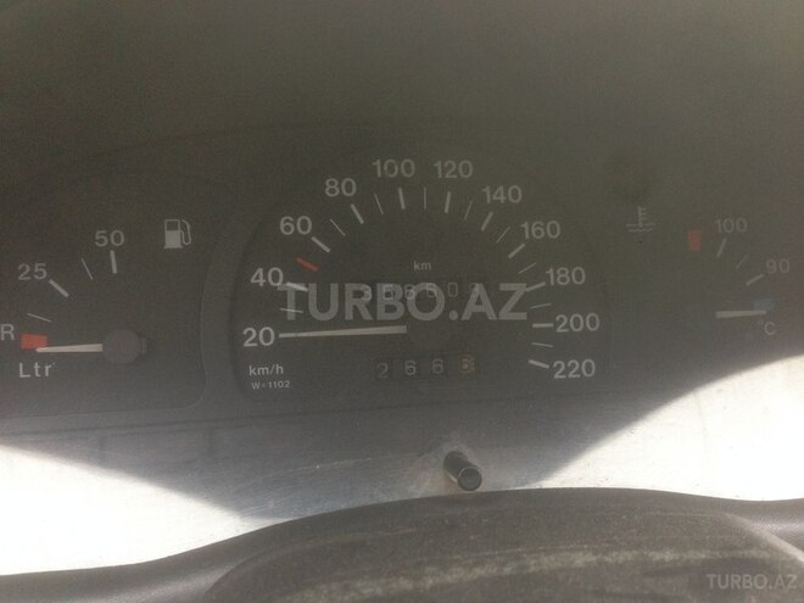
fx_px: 766
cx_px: 402
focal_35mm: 33
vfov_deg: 42.9
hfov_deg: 55.4
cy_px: 302
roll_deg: -5.0
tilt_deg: -26.2
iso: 125
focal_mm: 4.12
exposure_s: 1/20
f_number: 2.4
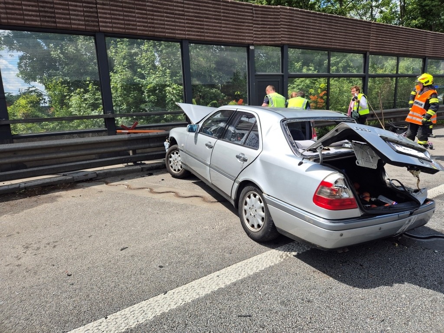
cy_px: 166
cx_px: 222
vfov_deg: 58.9
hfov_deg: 73.9
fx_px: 295
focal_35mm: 23
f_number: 1.8
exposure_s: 1/2160
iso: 25
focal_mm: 5.4
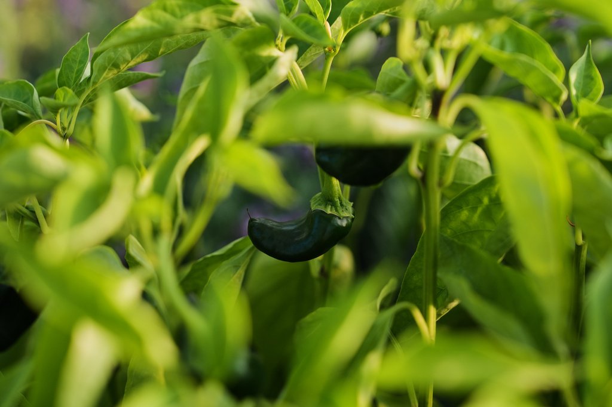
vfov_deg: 19.4
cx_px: 306
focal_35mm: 70
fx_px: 1190
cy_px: 204
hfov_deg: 28.9
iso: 400
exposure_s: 1/200
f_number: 4
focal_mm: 70
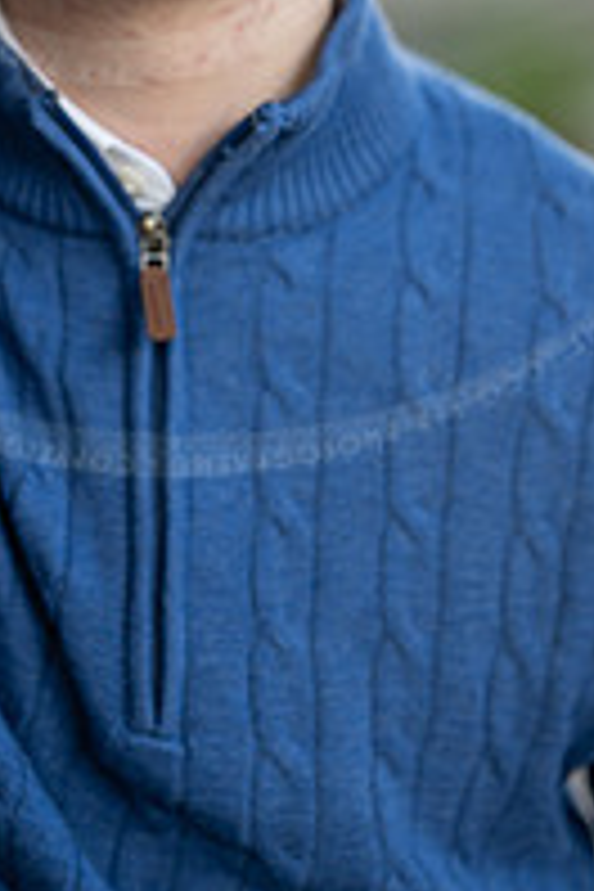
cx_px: 126
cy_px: -108
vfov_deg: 10.5
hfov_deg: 7.1
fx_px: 4776
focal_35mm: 193
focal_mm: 85
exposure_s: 1/250
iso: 100
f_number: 1.8
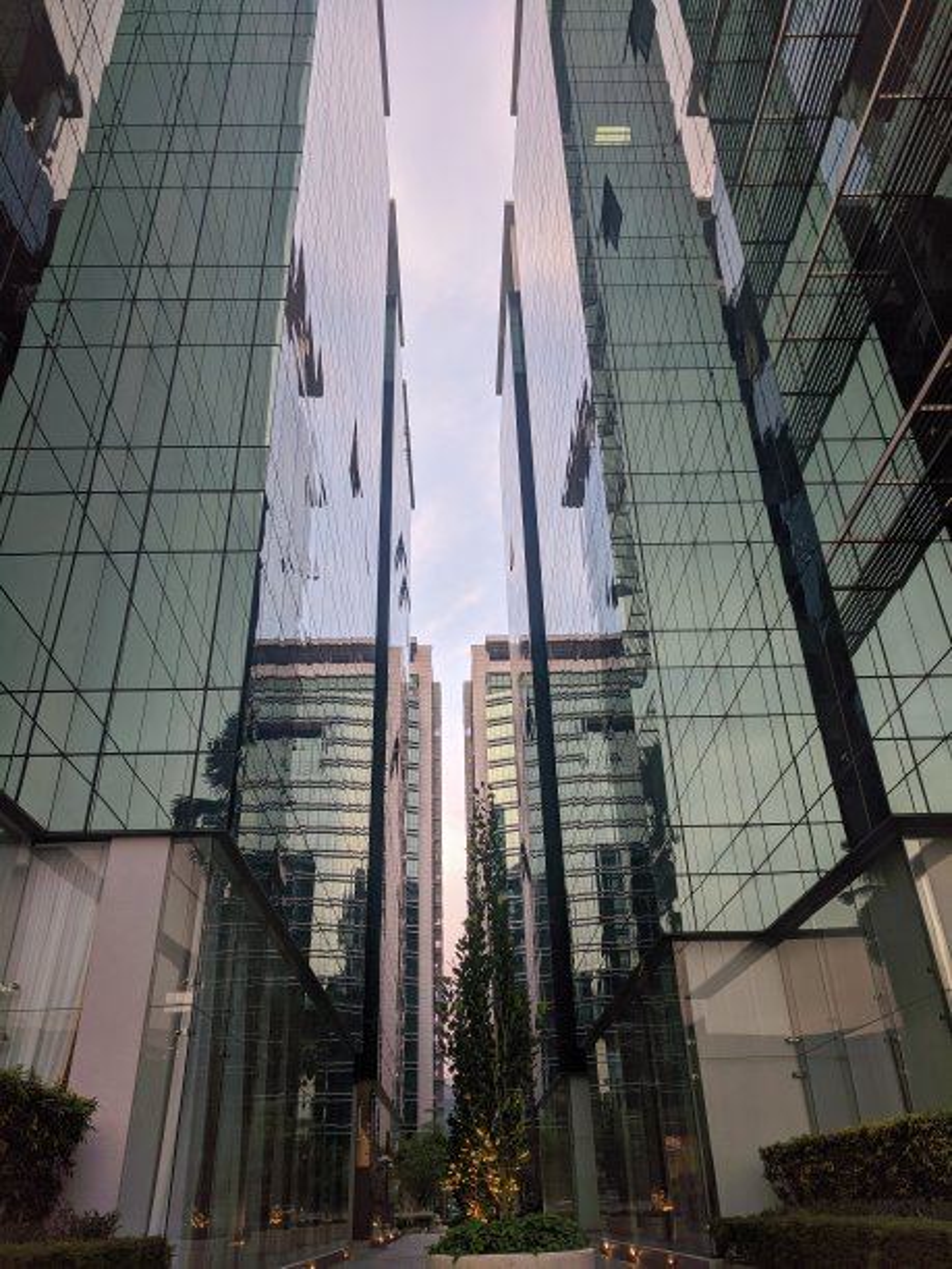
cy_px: 634
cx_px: 476
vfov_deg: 67.3
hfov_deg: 53.1
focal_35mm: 26
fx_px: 953
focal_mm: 4.67
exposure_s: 1/120
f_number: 2
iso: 56
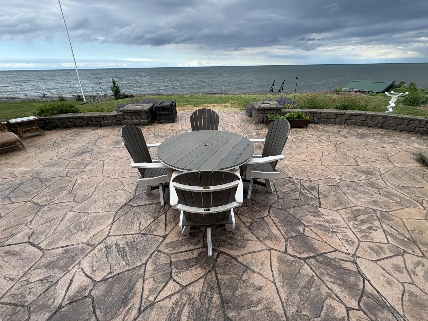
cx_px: 214
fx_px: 173
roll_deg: +1.3
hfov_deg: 102.1
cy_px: 160
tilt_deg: -28.9
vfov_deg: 85.7
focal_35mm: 14
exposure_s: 1/515
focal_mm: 2.22
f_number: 2.2
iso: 40
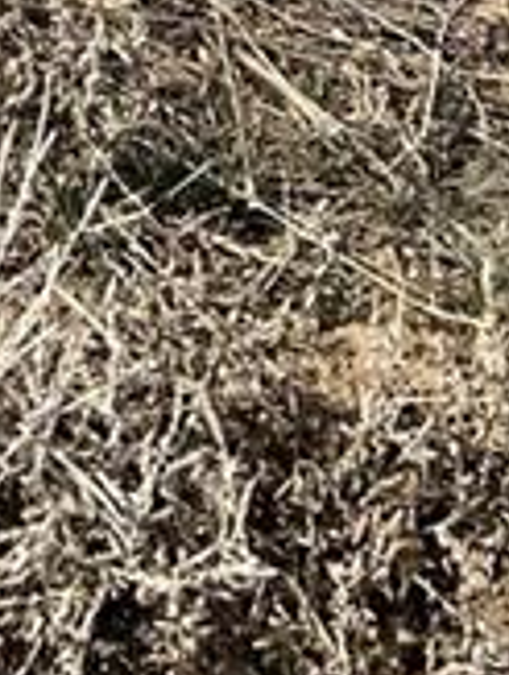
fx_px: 3730
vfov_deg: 7.9
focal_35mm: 191
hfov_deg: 7.3
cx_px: -766
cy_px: -1768
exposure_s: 1/6211
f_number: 1.5
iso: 50
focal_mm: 5.7
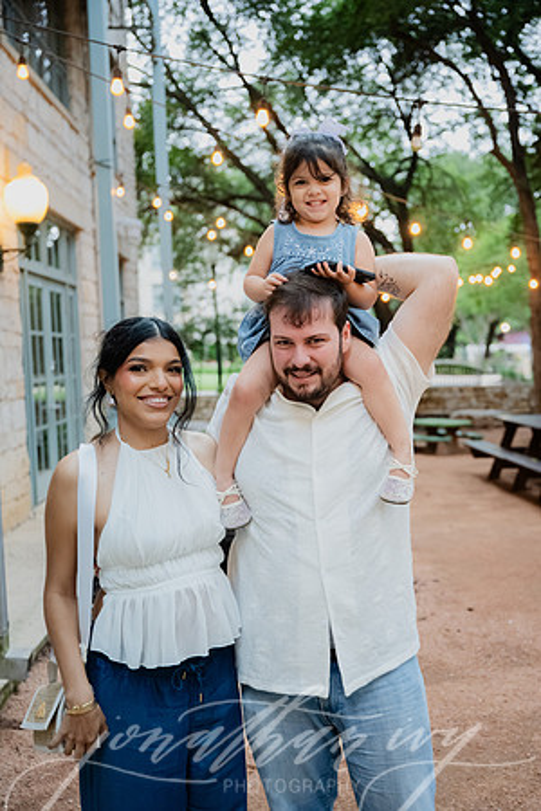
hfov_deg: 32.6
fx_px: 924
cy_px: 406
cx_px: 270
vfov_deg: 47.4
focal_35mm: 41
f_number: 2.8
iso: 4000
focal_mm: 41
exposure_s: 1/250
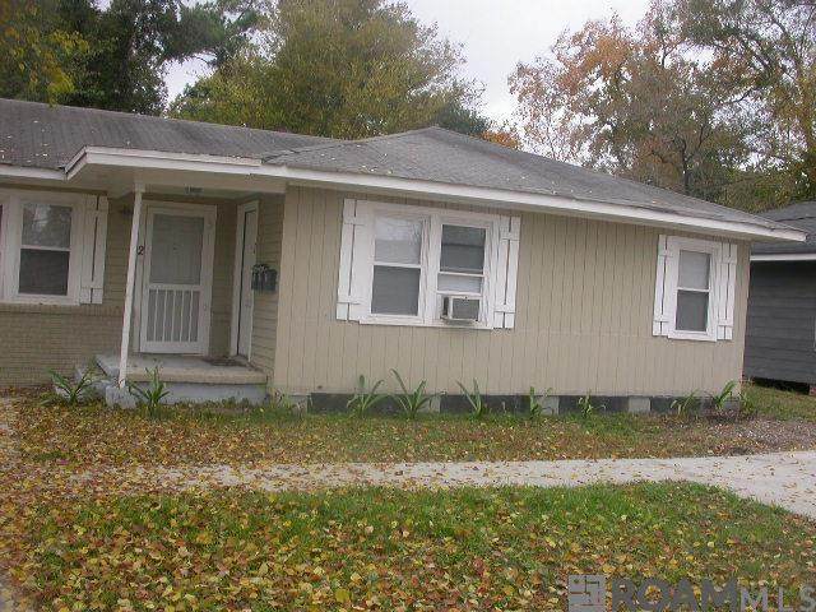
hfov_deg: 49.0
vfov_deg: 37.7
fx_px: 896
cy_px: 306
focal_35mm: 38
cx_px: 408
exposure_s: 1/162
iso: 100
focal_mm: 7.85
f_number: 5.3
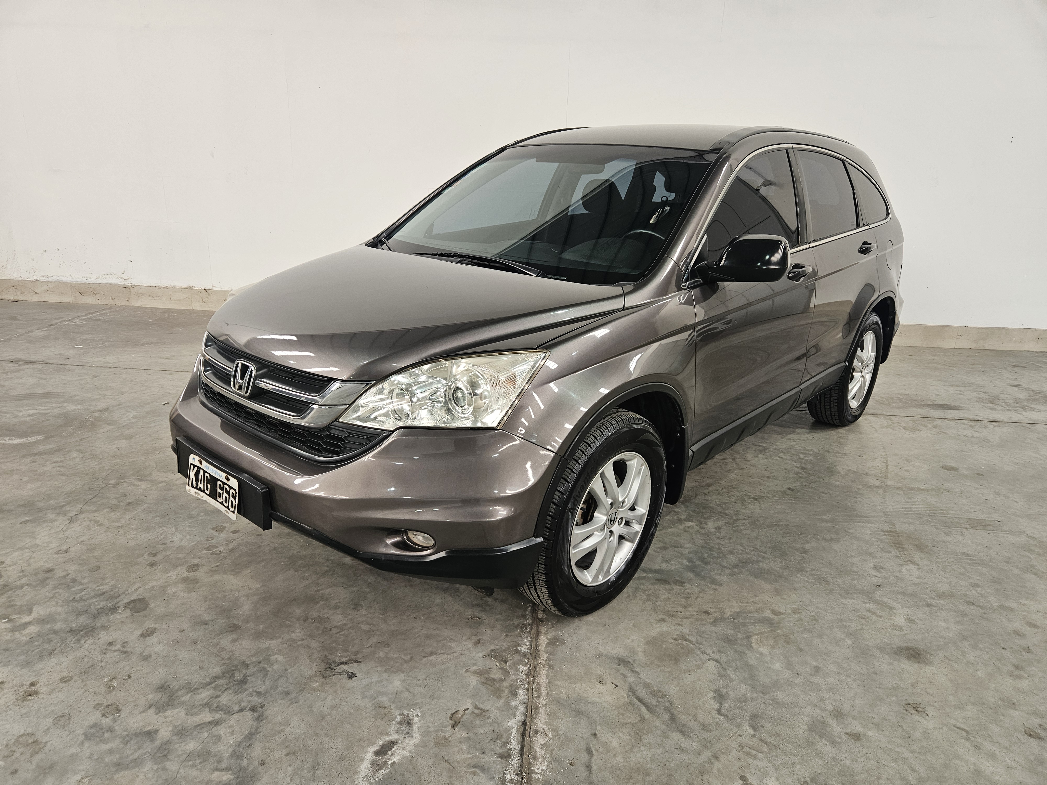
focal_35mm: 23
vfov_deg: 58.9
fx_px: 696
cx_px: 524
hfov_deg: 73.9
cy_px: 392
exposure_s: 1/100
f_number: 1.8
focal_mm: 5.4
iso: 160
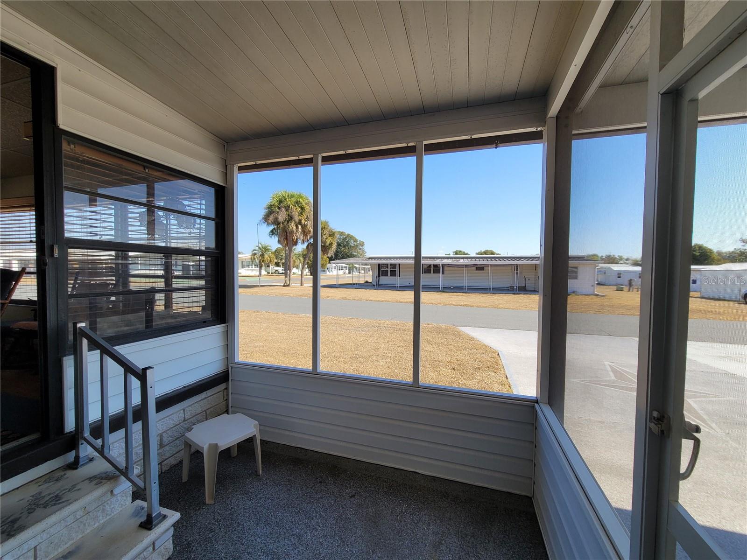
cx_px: 374
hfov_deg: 106.2
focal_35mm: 13
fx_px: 281
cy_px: 280
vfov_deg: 89.9
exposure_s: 1/529
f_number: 2.2
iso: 50
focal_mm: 2.2
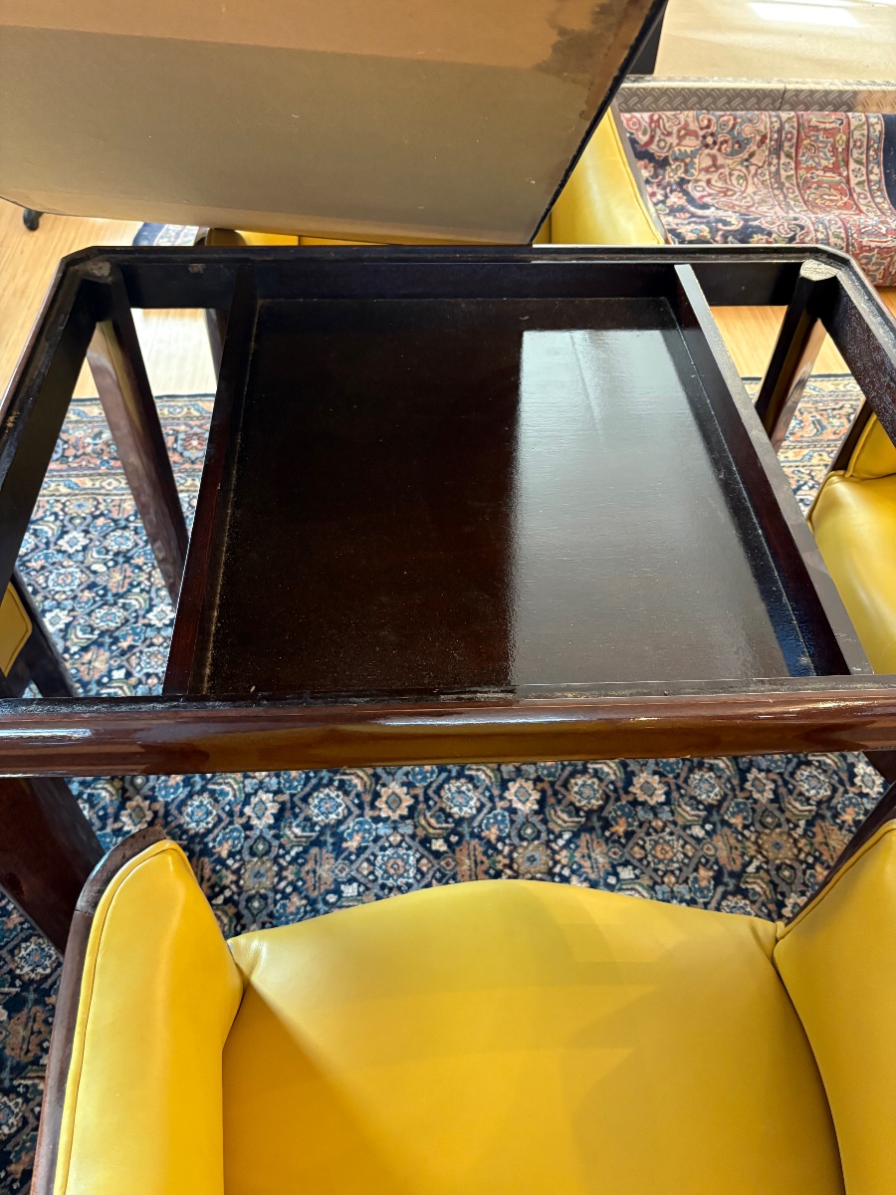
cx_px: 448
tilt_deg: -49.5
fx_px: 897
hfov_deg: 53.1
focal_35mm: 26
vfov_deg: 67.3
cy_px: 598
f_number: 1.6
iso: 320
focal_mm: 5.96
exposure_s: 1/33
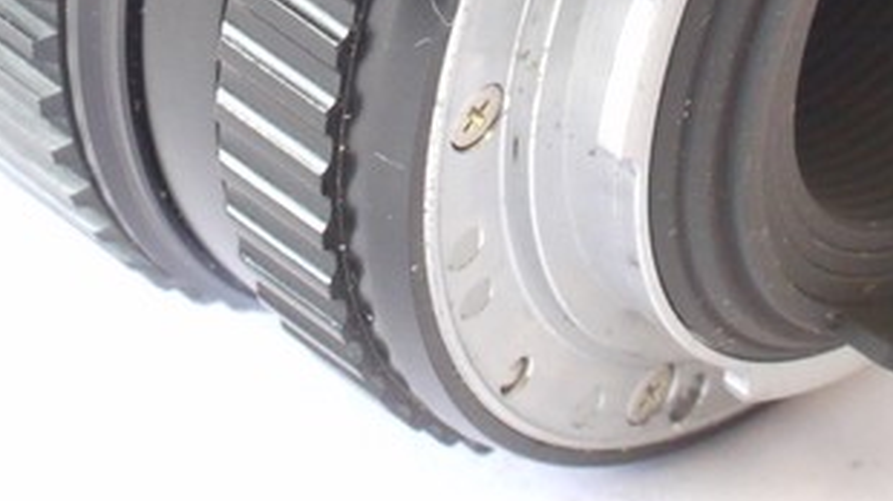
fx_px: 5988
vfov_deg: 4.7
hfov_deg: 8.5
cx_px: 323
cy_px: -536
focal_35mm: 253
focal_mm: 30
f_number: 10
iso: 800
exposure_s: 1/20
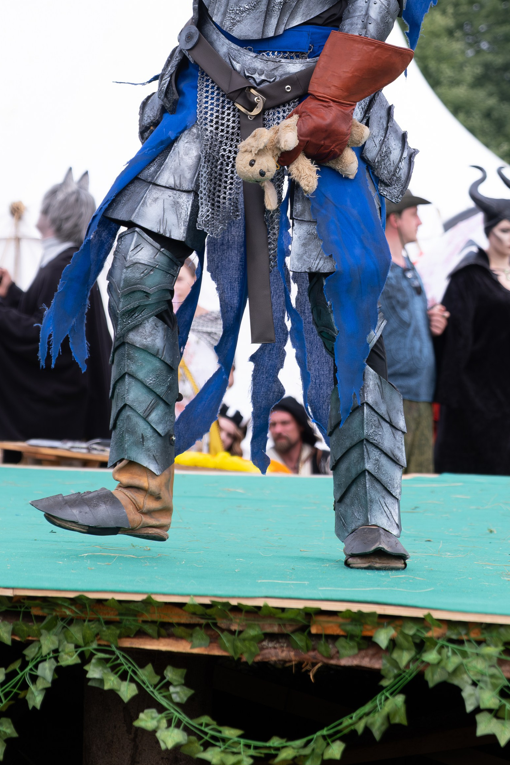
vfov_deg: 13.8
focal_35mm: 147
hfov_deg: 9.3
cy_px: 91
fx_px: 3124
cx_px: 242
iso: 250
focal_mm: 55
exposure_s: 1/1000
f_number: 3.6
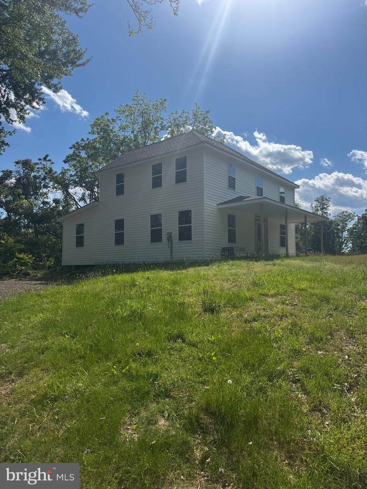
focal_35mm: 24
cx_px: 184
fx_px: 339
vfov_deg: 71.6
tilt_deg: +3.4
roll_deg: +0.4
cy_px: 244
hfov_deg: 56.8
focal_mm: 6.76
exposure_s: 1/7937
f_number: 1.78
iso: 80
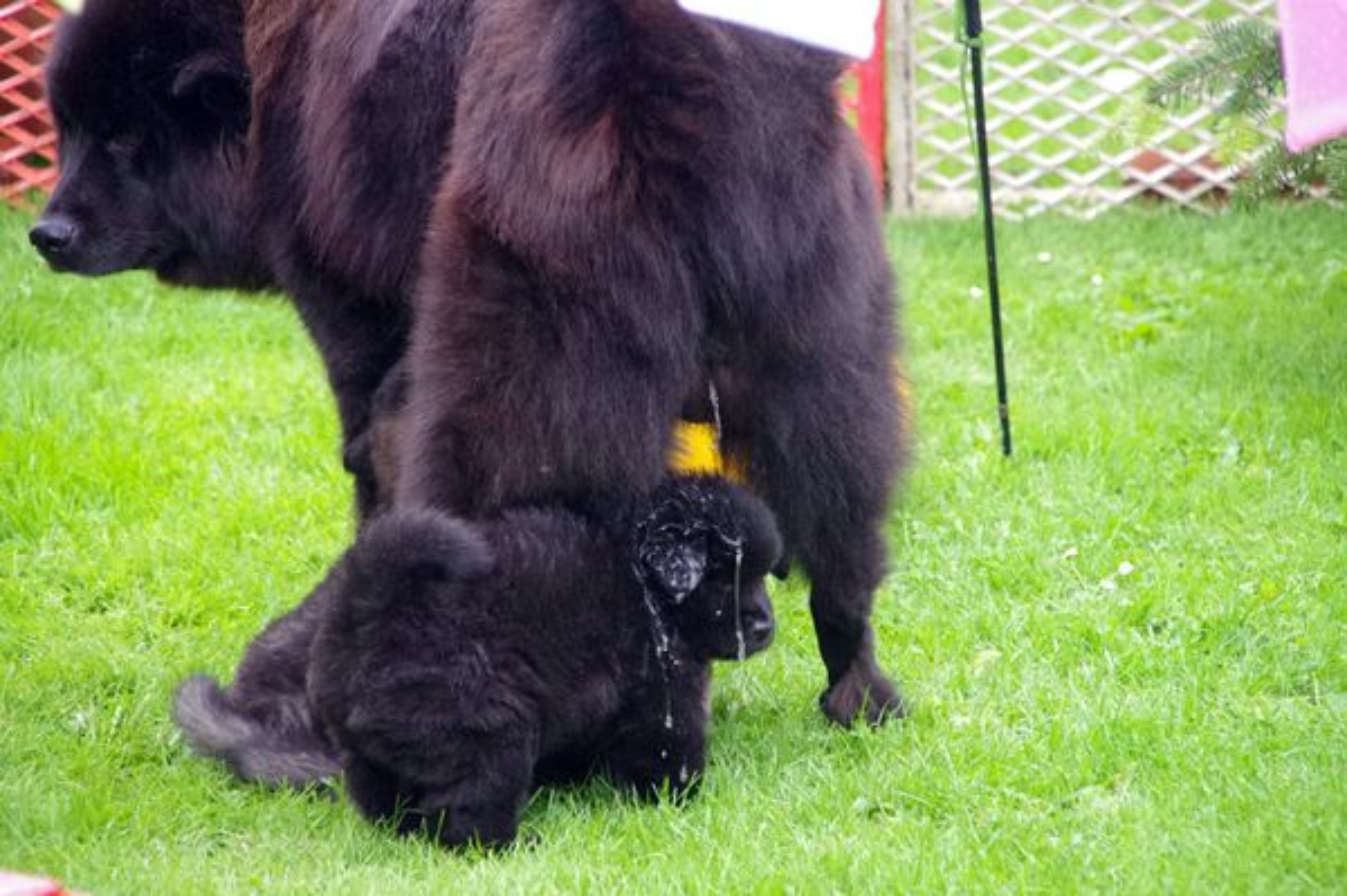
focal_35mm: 255
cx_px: 674
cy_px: 448
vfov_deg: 5.4
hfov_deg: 8.1
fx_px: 9533
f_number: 5.6
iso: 6400
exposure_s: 1/250
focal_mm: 170
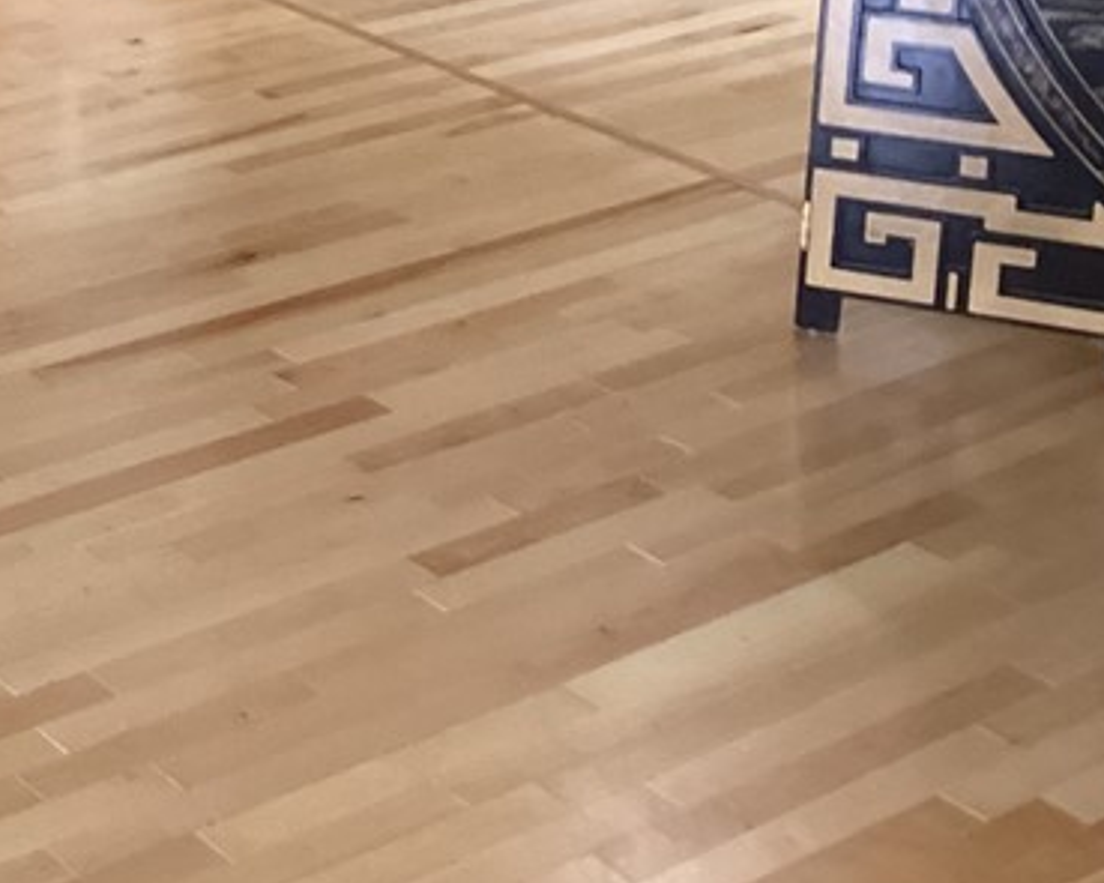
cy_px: -180
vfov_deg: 17.4
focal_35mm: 84
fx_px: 2744
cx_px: -272
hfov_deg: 21.0
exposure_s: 1/50
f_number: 2.4
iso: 200
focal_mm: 3.3
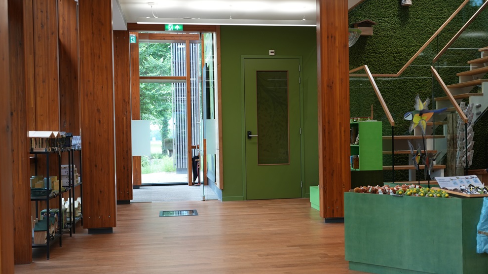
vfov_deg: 32.4
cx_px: 243
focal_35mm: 37
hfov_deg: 54.6
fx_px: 473
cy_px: 140
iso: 800
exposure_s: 1/160
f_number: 4
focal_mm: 34.5
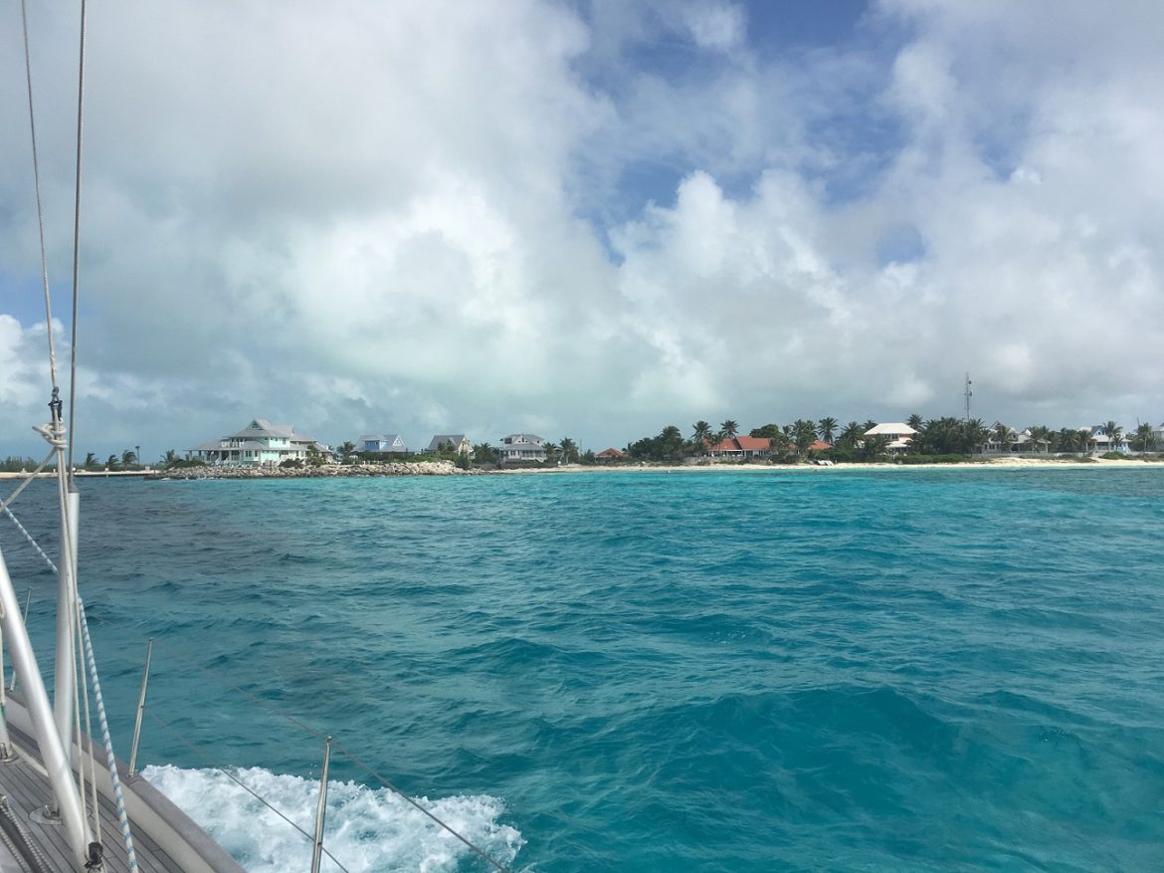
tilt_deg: +1.8
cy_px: 436
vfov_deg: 48.2
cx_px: 582
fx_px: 975
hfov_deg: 61.7
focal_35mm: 29
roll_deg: +1.3
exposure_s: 1/3663
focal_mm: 4.15
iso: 25
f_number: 2.2
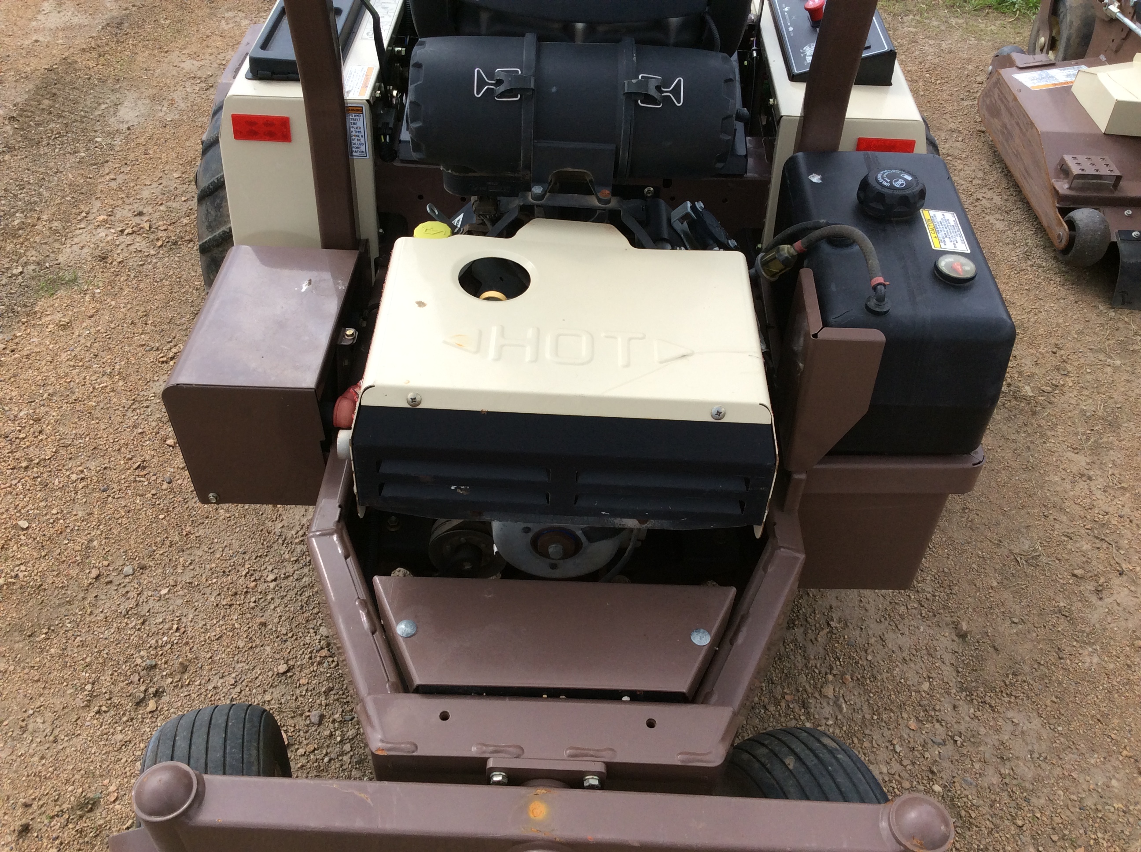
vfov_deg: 44.1
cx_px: 570
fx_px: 1053
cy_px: 426
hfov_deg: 56.9
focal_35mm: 32
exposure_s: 1/657
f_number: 2.4
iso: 32
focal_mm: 3.3
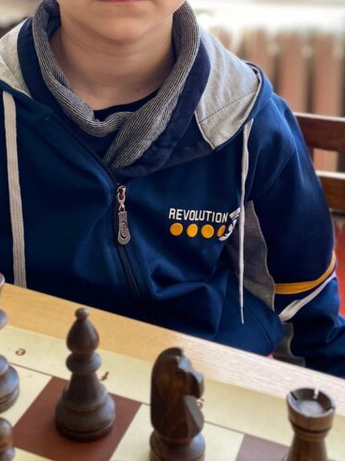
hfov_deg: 27.2
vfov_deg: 34.7
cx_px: 94
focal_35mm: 53
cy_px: 73
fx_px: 705
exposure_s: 1/122
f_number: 1.8
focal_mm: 4.25
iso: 80
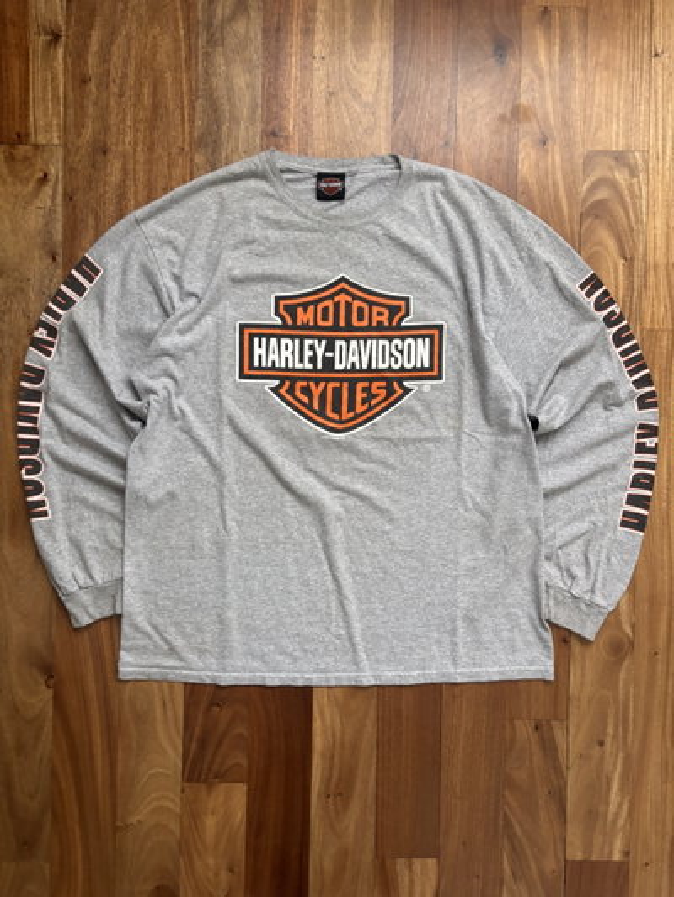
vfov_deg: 67.3
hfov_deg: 53.1
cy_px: 448
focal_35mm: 26
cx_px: 337
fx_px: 675
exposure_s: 1/60
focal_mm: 5.96
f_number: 1.6
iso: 200
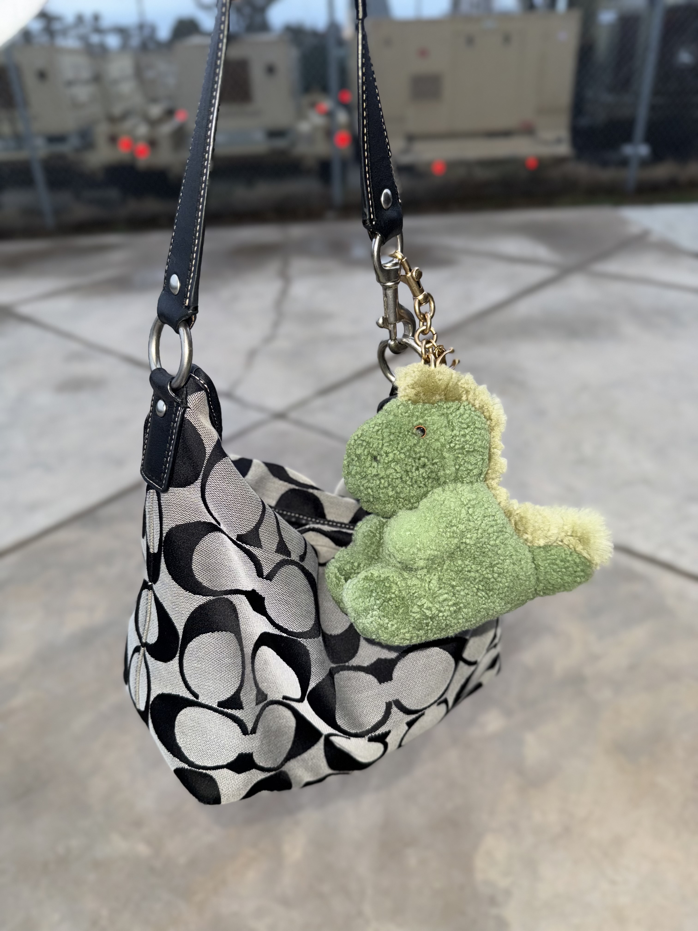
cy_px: 466
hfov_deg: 56.8
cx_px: 349
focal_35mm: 24
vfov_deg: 71.6
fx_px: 645
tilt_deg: -31.7
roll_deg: +2.0
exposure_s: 1/44
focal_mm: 6.76
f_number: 1.78
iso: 64
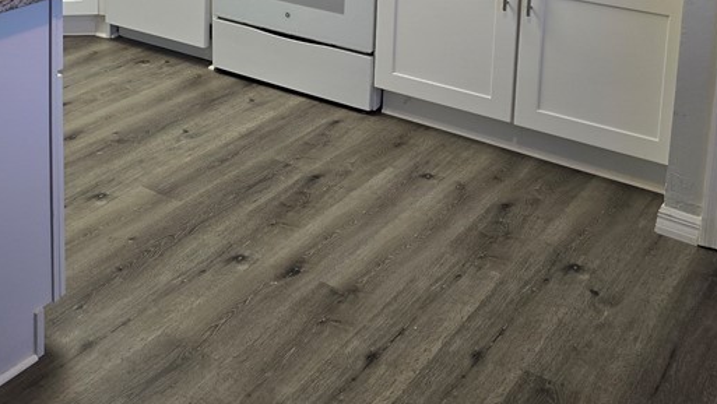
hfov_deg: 39.7
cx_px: 143
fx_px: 951
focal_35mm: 50
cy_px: -122
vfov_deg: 21.6
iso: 100
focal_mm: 6.3
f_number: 1.7
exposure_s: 1/120
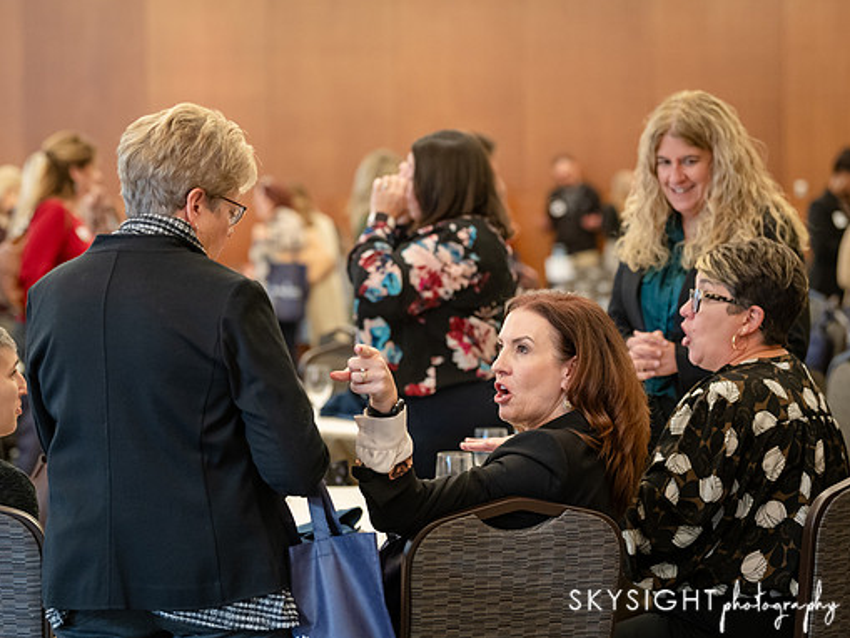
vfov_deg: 13.5
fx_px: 2702
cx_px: 377
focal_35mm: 110
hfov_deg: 17.9
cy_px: 318
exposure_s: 1/160
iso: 3200
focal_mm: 98
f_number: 3.5
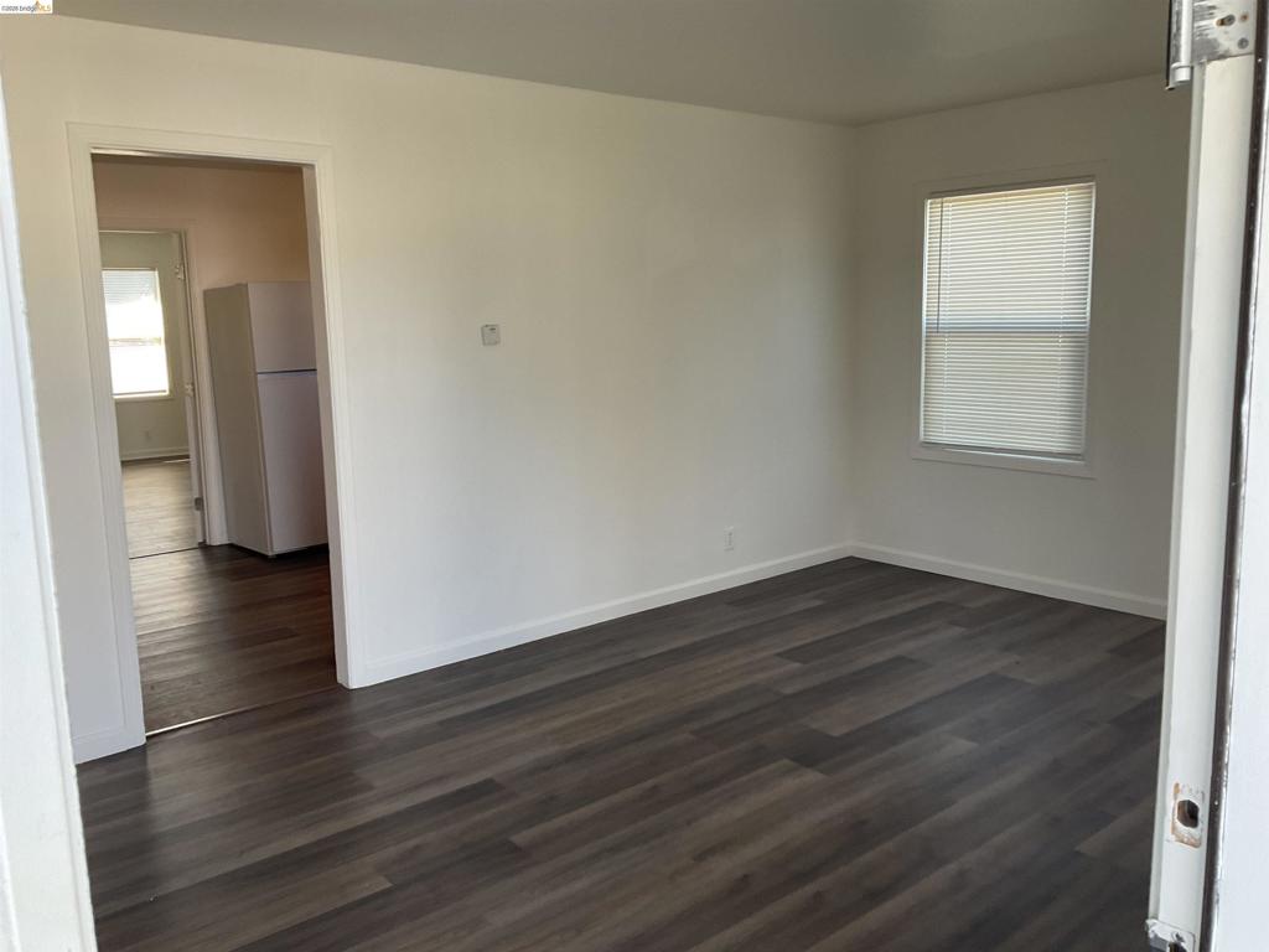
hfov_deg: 61.7
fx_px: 1063
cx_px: 634
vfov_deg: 48.2
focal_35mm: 29
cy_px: 476
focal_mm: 3
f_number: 1.8
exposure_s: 1/120
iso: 50
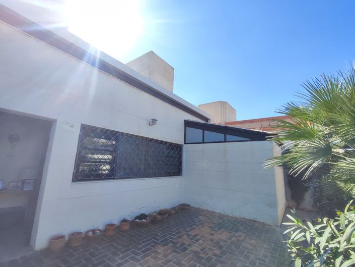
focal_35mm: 16
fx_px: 164
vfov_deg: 78.1
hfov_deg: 94.5
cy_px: 134
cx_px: 178
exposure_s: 1/1058
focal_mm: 1.65
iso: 50
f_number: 2.2
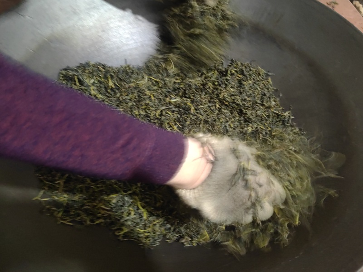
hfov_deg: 65.3
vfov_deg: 51.4
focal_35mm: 27
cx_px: 182
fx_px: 283
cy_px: 136
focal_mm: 5.54
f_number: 1.8
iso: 1250
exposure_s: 1/15
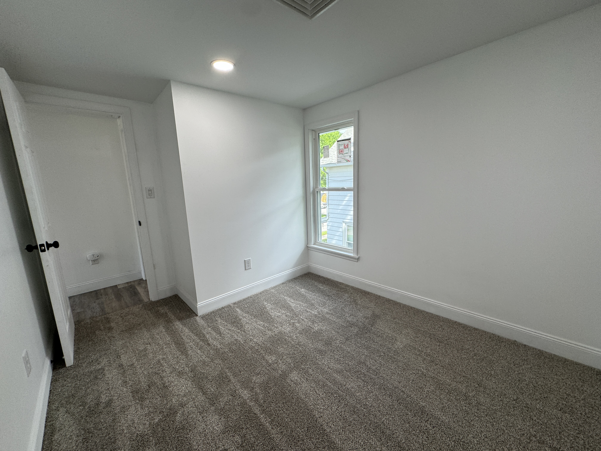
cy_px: 226
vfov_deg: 85.7
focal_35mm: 14
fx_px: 243
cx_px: 300
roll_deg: +1.7
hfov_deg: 102.1
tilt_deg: -9.9
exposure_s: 1/120
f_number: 2.2
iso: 64
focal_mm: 2.22
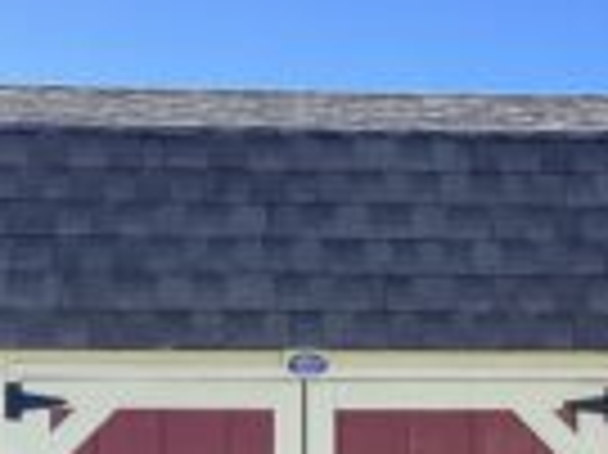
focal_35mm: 100
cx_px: 322
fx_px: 1755
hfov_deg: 19.7
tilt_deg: -3.7
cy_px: 548
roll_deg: -2.9
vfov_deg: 14.3
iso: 25
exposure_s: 1/302
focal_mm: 3.3
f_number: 2.4
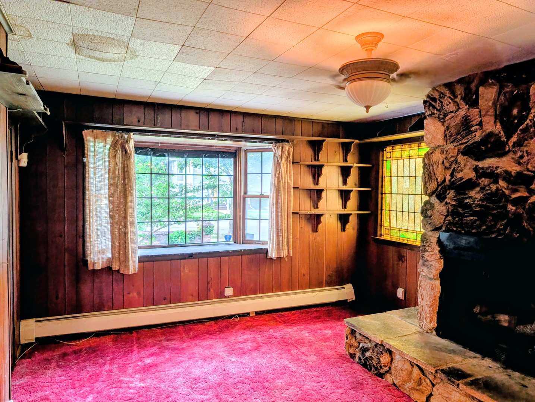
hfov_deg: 71.5
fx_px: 371
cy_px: 201
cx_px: 268
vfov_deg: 56.9
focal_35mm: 24
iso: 25
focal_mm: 6.9
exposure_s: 1/120
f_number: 1.68
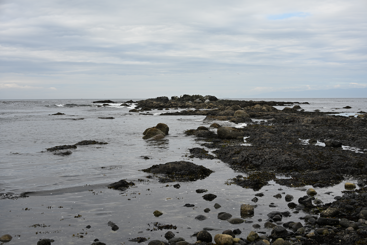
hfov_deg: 39.6
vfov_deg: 27.0
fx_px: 510
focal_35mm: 50
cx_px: 184
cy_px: 122
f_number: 7.1
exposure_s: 1/400
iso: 100
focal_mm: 50
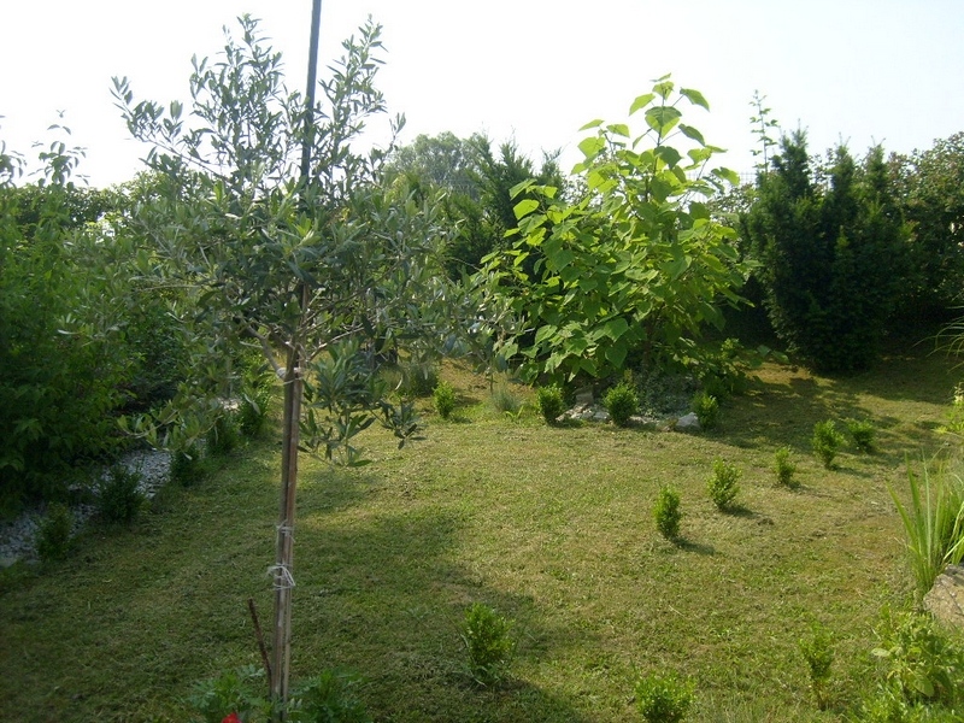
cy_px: 362
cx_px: 482
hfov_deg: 52.6
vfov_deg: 40.7
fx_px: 975
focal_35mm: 35
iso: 80
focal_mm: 5.8
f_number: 7.1
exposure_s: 1/180
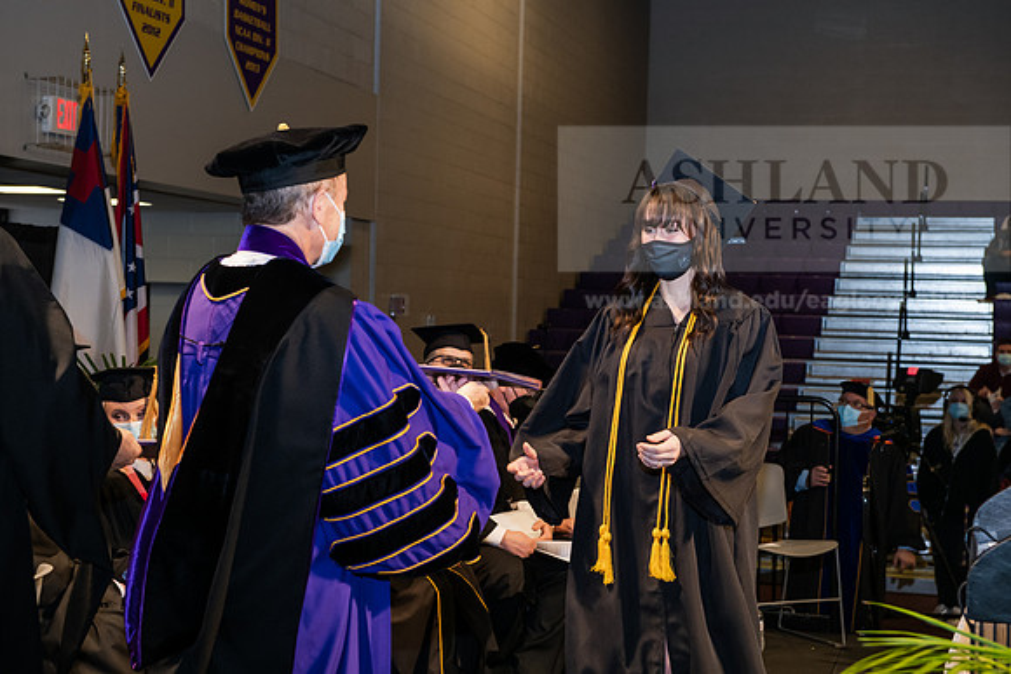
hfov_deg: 32.4
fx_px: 1741
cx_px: 506
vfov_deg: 21.9
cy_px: 337
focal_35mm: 62
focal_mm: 62
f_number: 6.3
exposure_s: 1/200
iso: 1600
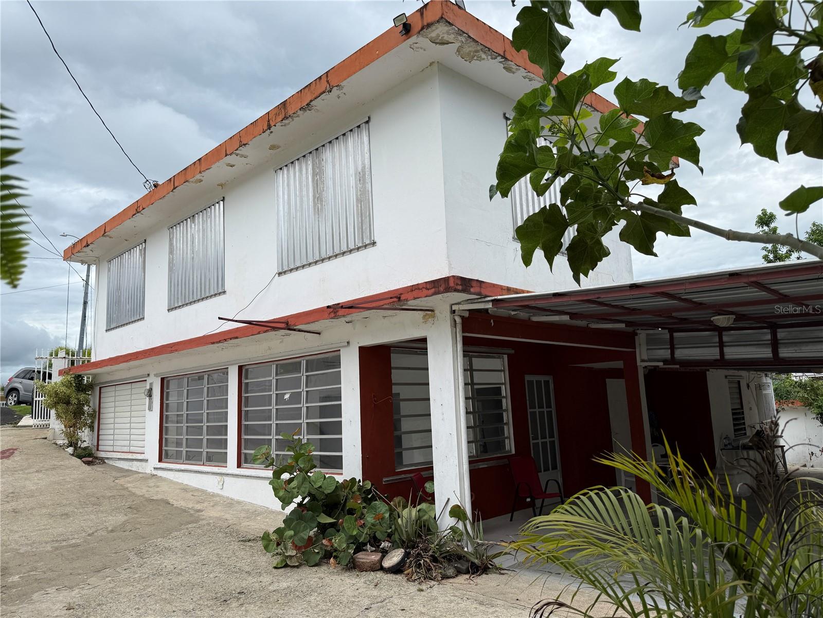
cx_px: 412
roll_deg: +2.1
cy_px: 309
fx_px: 571
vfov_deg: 56.8
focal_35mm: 24
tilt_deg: +9.9
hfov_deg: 71.6
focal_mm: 6.76
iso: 80
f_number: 1.78
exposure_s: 1/3425
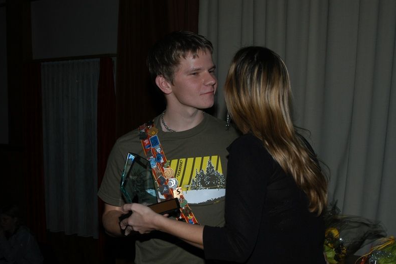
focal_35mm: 67
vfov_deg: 20.3
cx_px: 196
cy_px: 133
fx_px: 737
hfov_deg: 30.1
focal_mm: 44
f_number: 13
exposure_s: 1/45
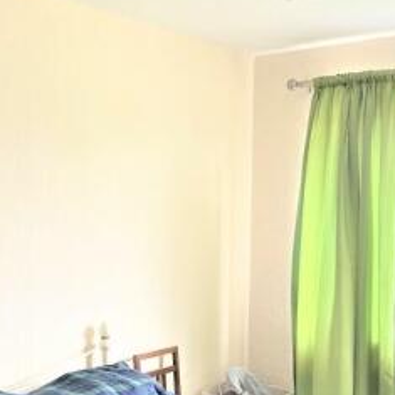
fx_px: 736
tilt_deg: -7.8
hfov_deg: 30.0
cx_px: 208
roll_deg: -0.4
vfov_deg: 29.3
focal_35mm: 57
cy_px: 322
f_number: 1.8
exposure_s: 1/84
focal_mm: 4.25
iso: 100
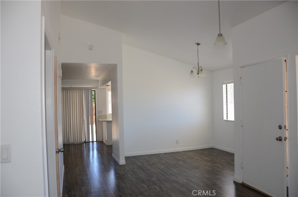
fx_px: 223
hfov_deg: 67.5
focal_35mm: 27
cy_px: 98
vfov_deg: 47.7
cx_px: 149
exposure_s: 1/80
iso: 100
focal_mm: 18
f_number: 3.5
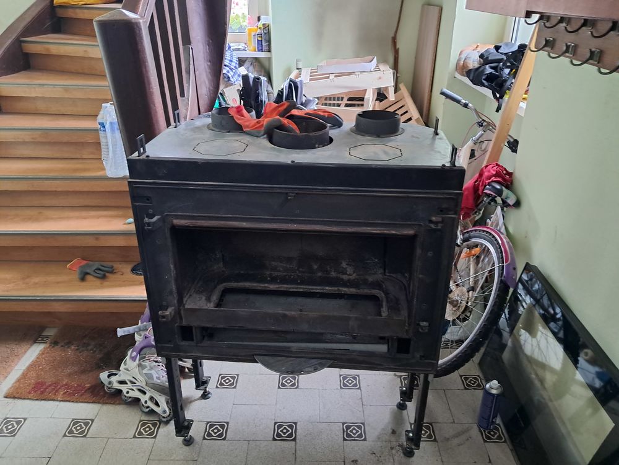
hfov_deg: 65.3
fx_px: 483
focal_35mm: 27
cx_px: 310
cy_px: 232
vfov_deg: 51.4
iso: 640
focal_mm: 4
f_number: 1.8
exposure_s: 1/25
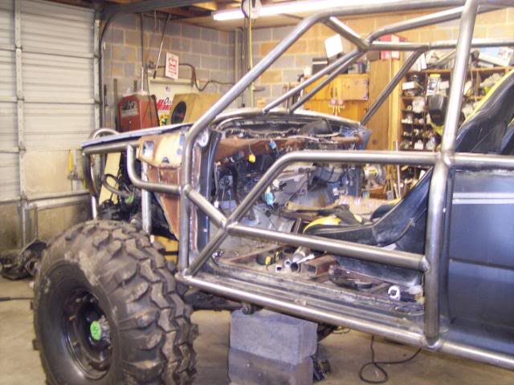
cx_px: 257
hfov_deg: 47.9
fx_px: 579
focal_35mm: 39
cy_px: 192
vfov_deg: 36.8
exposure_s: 1/4
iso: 100
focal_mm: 8
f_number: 2.8
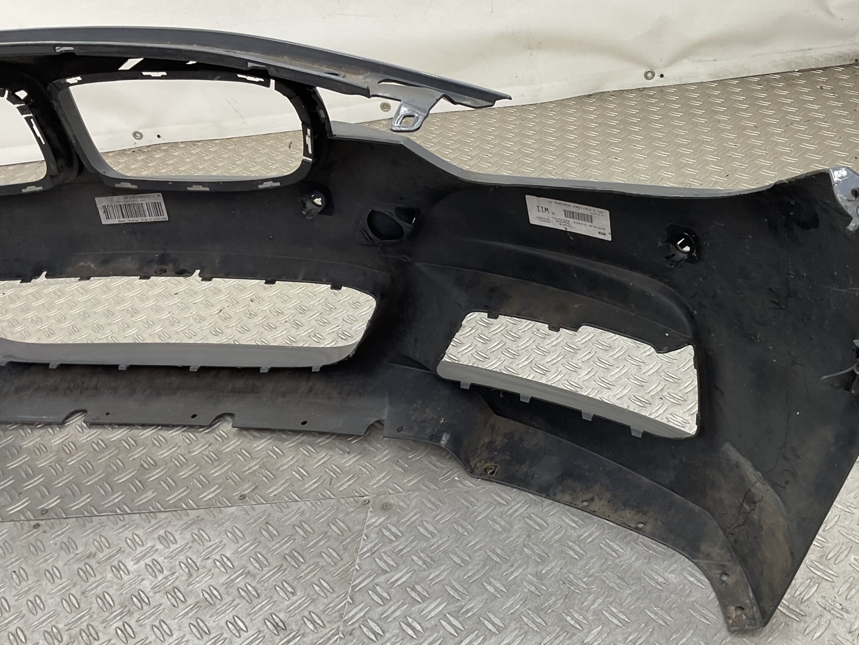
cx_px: 514
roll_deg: +10.4
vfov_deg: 39.7
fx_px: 893
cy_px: 340
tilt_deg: -37.4
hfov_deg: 51.0
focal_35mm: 36
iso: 40
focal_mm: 3
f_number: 1.8
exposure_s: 1/100
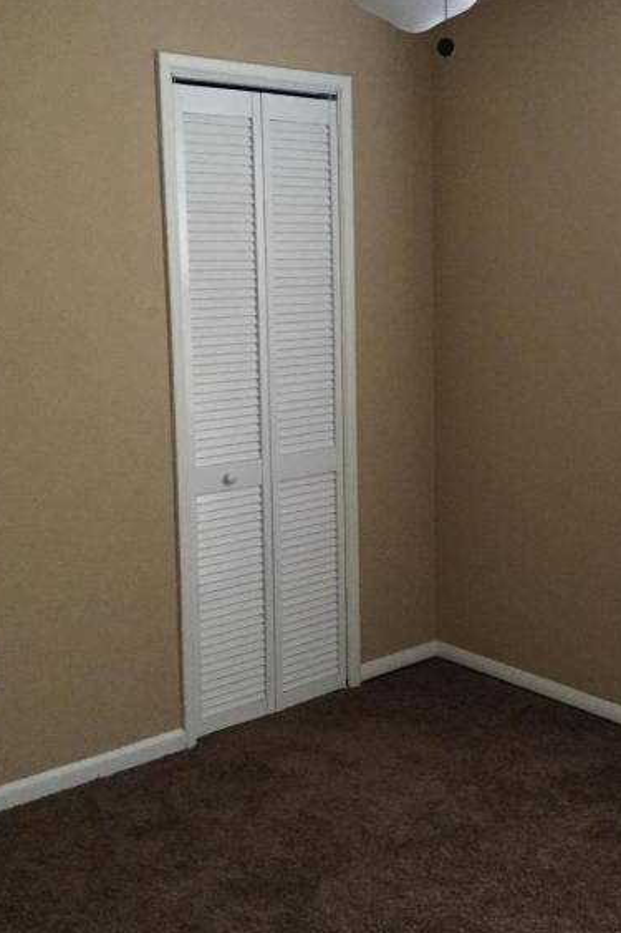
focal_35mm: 44
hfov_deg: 30.1
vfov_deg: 44.4
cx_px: 455
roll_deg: +0.3
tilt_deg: -7.7
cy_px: 416
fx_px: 1139
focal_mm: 3.3
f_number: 2.4
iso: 200
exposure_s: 1/30
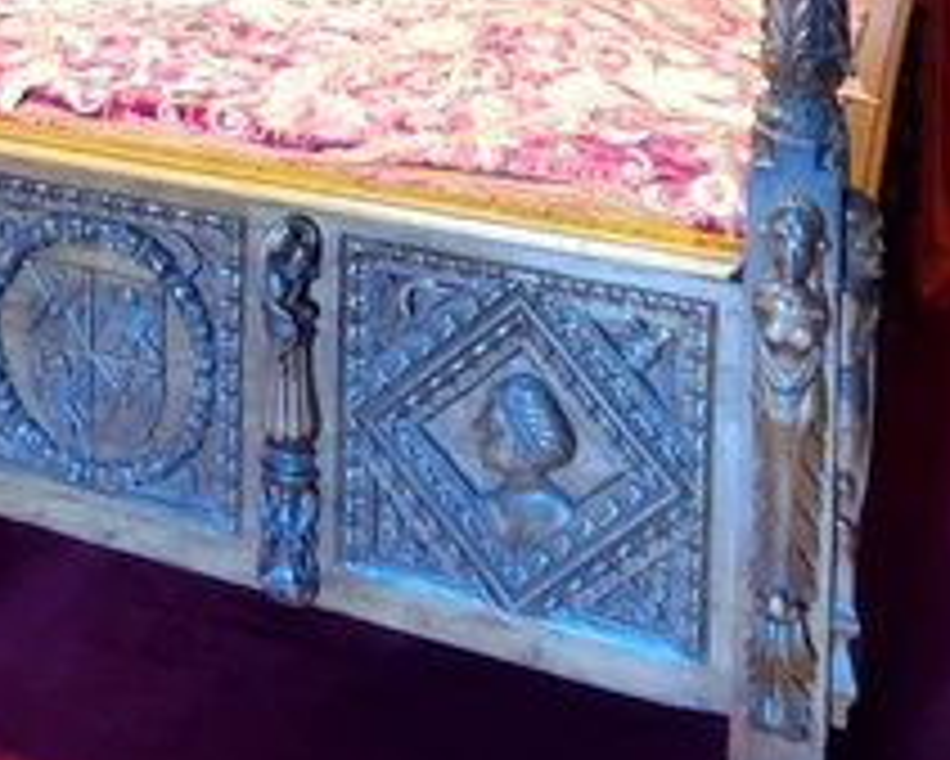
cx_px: 491
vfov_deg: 25.4
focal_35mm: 48
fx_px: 1350
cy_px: -315
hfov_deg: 38.8
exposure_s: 1/33
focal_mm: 1.8
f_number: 2.2
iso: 1000
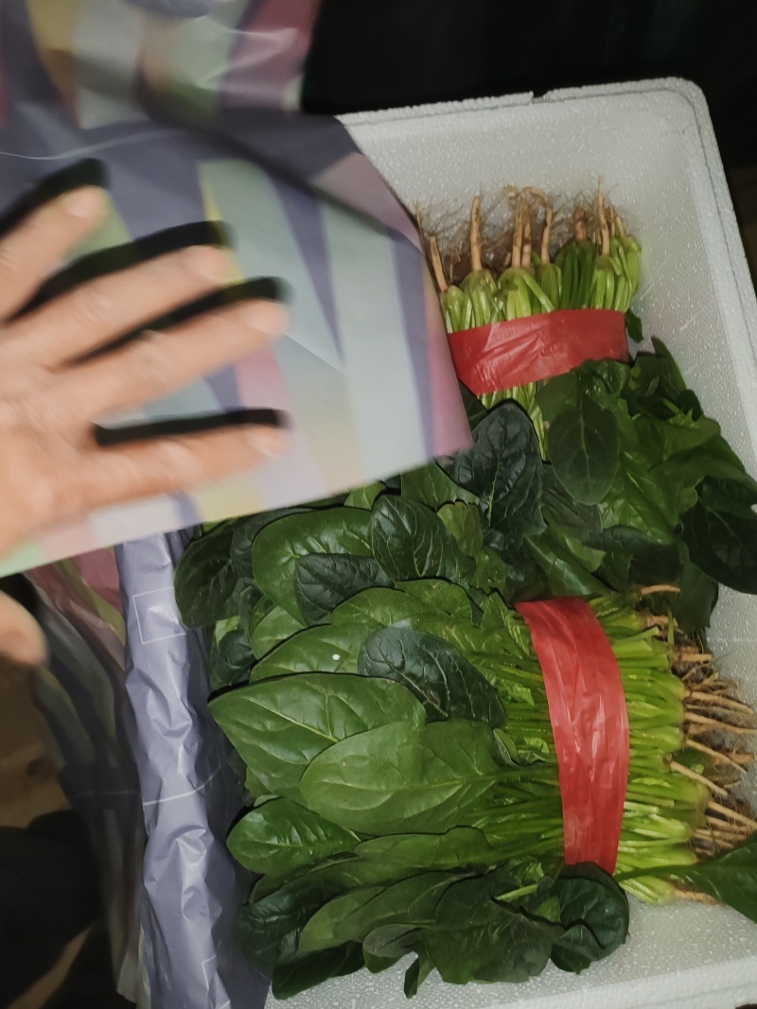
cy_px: 504
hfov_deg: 51.3
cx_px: 378
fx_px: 787
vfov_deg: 65.3
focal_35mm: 27
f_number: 1.9
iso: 1600
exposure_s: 1/50
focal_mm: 6.12
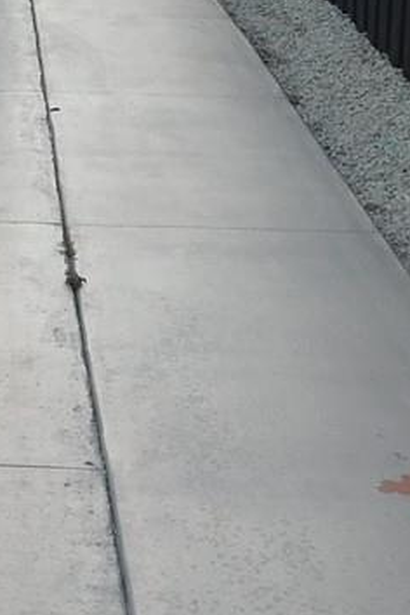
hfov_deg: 12.2
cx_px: -158
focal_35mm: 108
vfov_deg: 18.5
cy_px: 5
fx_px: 1845
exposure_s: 1/160
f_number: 3
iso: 125
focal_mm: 4
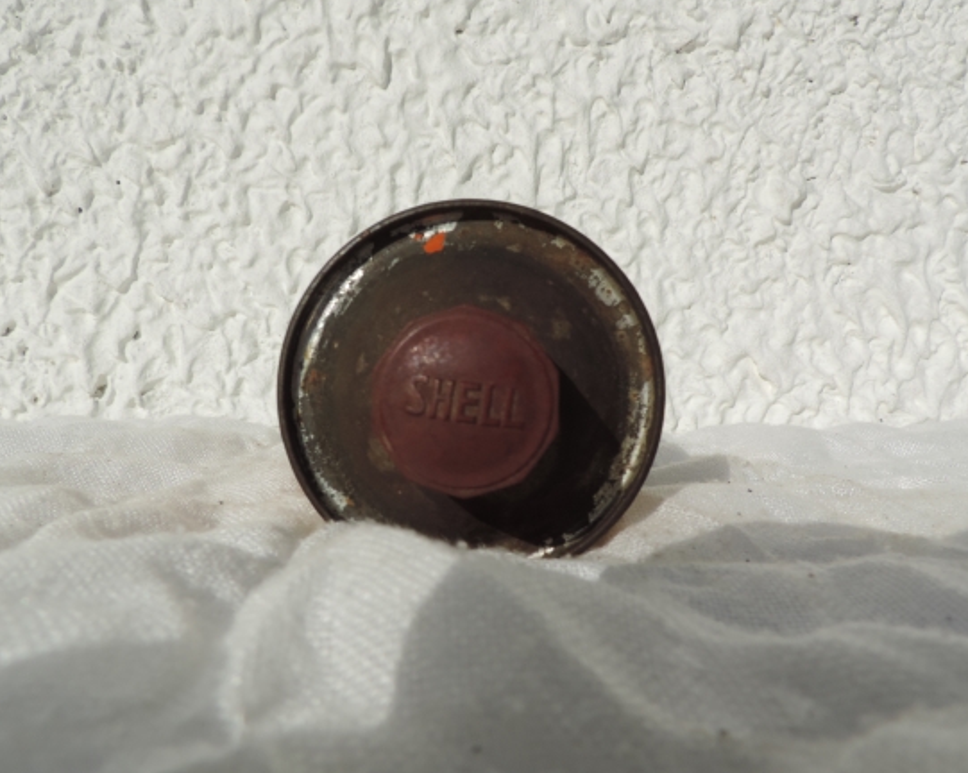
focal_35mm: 26
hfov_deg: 66.0
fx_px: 744
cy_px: 390
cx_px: 465
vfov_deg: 54.9
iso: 80
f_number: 4.2
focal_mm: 4.3
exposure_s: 1/1600
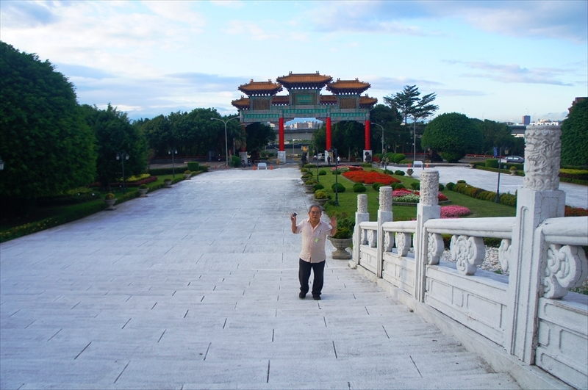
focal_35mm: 27
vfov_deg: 47.8
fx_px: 440
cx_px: 294
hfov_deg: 67.5
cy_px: 195
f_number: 3.5
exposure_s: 1/640
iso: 200
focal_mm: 18
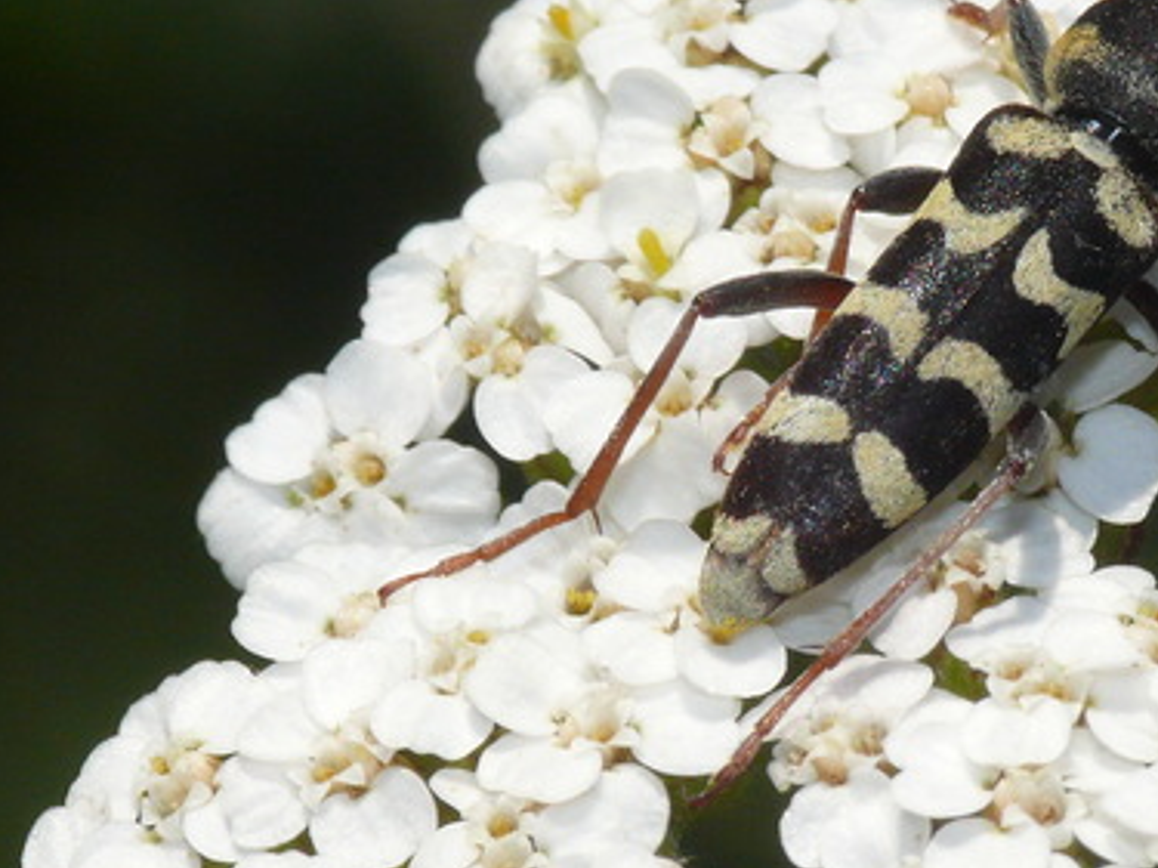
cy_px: 312
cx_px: 953
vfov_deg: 3.8
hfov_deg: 5.0
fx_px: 13243
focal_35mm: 396
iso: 200
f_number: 10
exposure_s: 1/640
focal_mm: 36.9
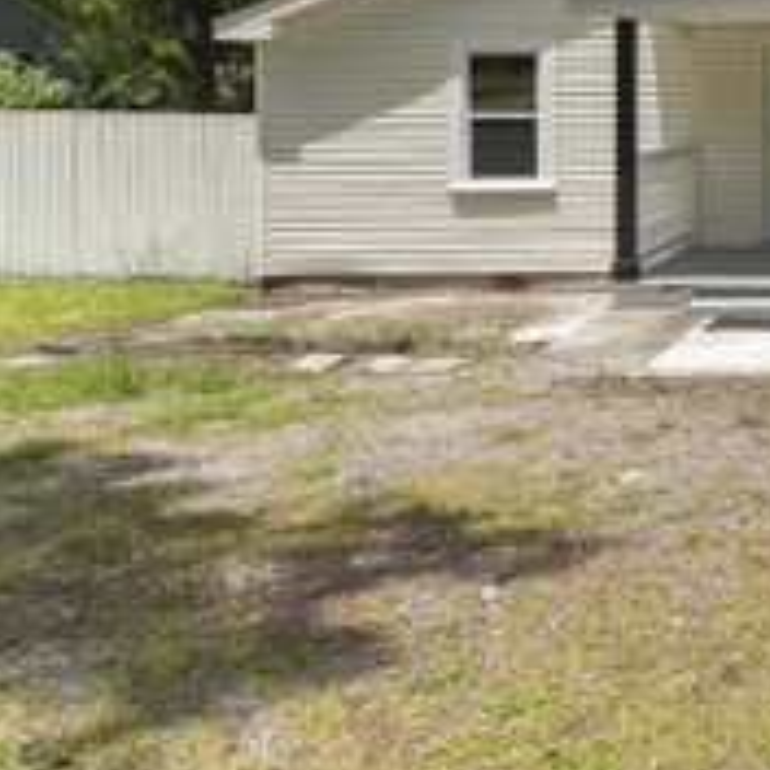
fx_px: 1057
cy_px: 155
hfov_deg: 31.8
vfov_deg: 38.5
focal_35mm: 42
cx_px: 969
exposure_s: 1/50
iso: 50
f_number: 8
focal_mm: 17
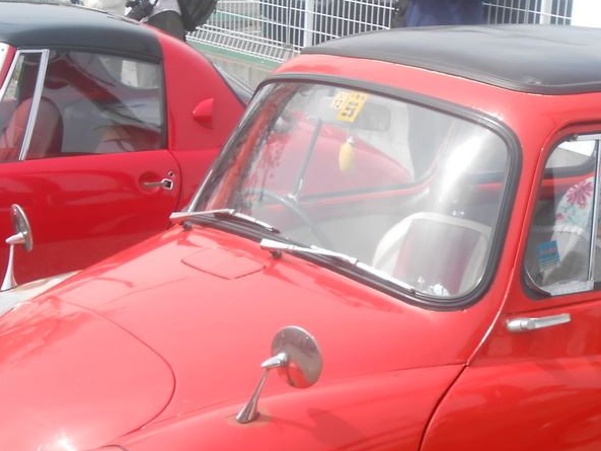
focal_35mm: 89
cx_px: 382
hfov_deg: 21.9
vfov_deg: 16.3
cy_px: 430
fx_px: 1546
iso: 80
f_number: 4.5
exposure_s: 1/320
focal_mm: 7.8
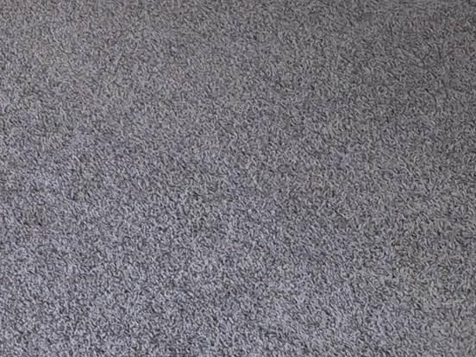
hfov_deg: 13.3
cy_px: -357
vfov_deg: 10.6
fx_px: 1760
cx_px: -462
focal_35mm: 128
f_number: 1.8
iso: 250
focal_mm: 5.4
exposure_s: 1/60
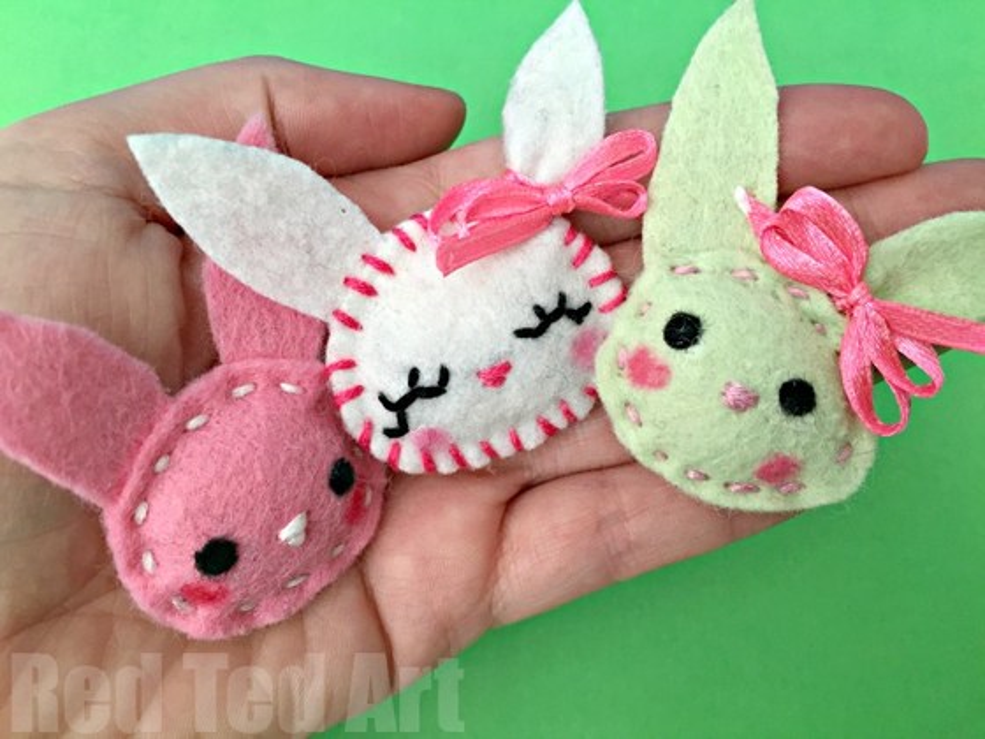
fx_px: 825
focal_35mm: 29
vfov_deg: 48.2
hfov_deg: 61.7
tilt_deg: -75.4
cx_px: 492
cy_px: 370
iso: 50
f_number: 2.2
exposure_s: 1/30
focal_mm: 4.15
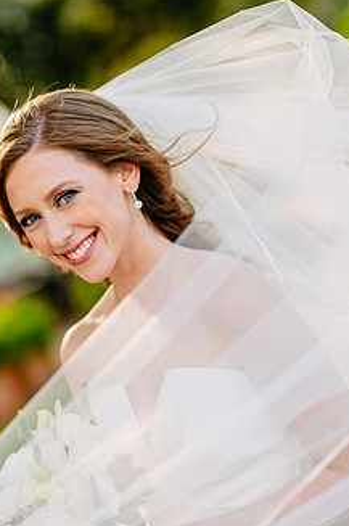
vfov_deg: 17.5
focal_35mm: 117
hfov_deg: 11.7
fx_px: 1707
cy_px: 327
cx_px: 125
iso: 100
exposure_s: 1/640
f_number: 2
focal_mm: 85
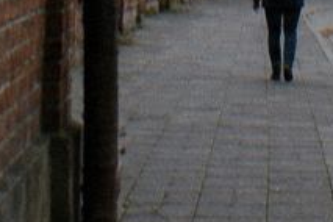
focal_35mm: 164
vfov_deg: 7.9
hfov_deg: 11.4
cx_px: 646
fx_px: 1517
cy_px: -266
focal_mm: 35
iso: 200
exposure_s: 1/125
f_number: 10
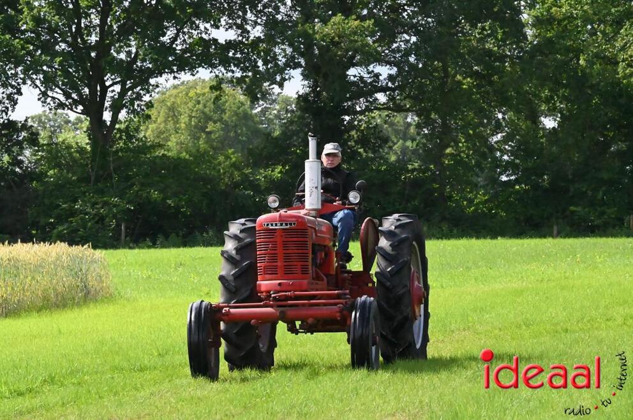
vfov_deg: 6.9
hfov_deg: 10.3
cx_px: 316
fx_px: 3513
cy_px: 210
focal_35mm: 200
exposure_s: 1/8000
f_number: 18
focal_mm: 200
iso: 32000
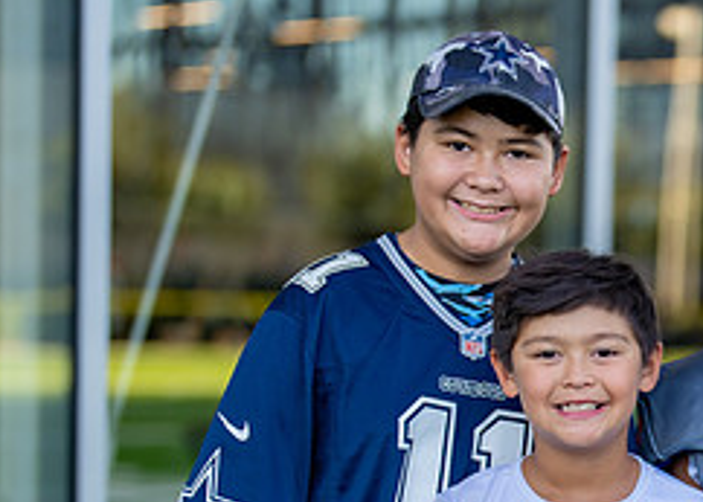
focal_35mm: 137
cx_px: 891
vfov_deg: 10.4
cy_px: 521
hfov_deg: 14.1
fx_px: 2736
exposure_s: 1/640
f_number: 1.2
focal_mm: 50
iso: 100
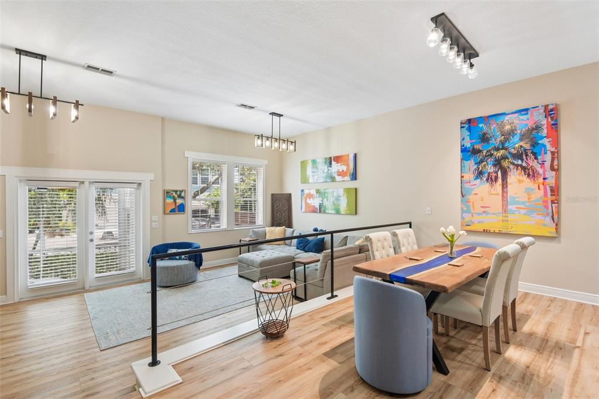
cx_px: 300
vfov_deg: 70.4
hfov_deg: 93.3
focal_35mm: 17
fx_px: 283
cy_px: 200
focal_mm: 17
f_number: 8
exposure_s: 1/20
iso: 400
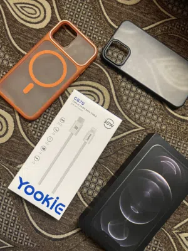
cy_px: 126
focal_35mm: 26
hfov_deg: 53.1
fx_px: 188
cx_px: 94
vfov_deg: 67.3
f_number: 1.6
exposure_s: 1/51
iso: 500
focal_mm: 4.2
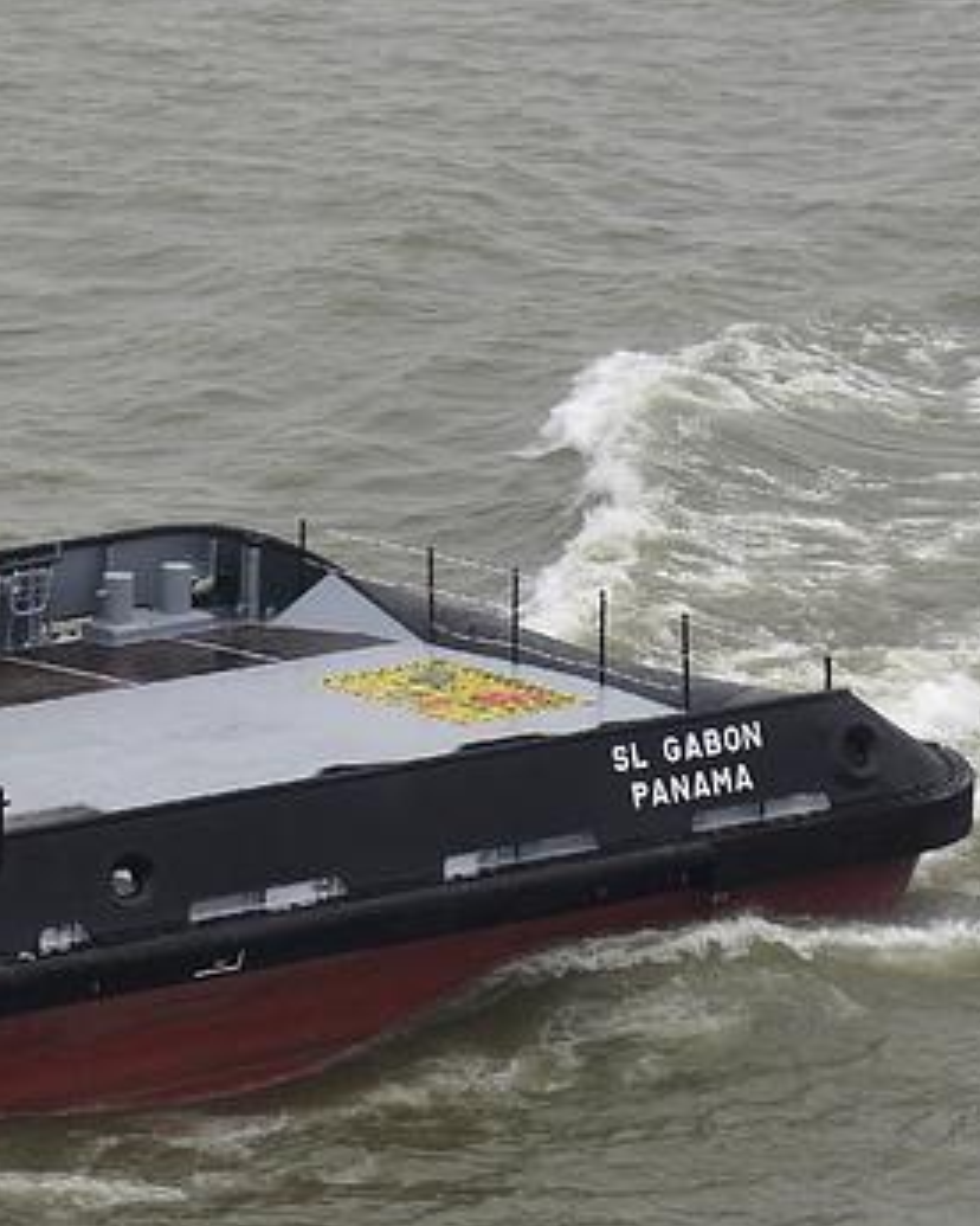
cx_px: -1097
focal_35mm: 366
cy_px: 561
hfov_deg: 4.2
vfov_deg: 5.3
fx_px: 13269
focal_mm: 105
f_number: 8
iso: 200
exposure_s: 1/250
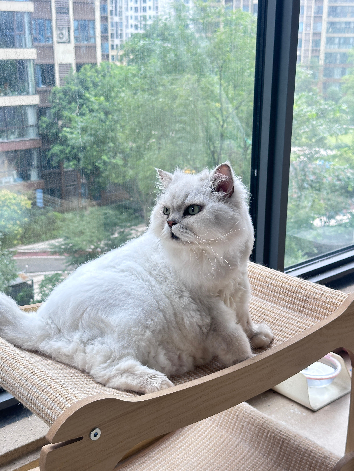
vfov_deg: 39.7
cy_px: 236
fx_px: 654
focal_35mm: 48
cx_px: 177
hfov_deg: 30.3
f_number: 1.78
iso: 125
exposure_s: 1/60
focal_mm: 6.86
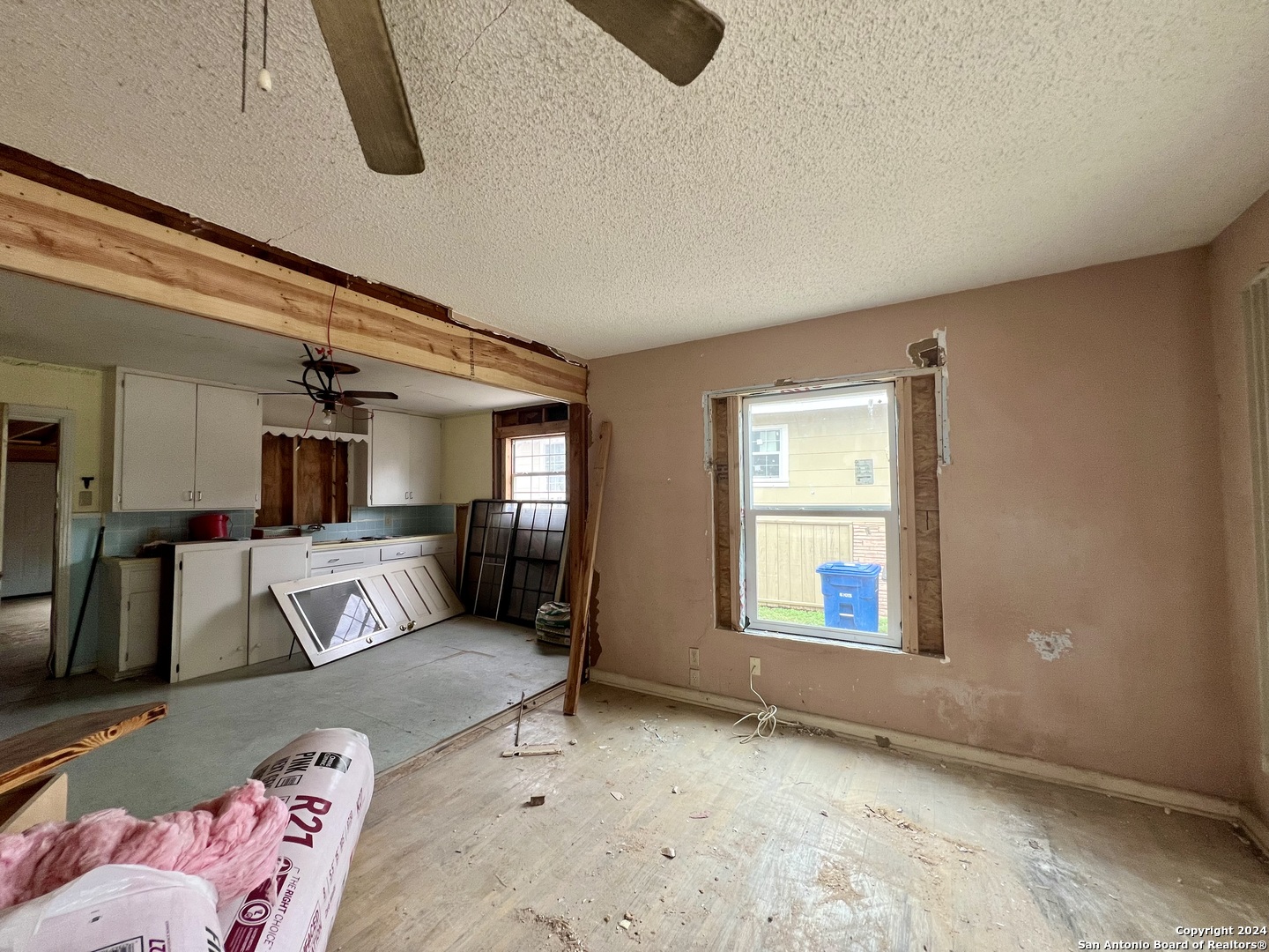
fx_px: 477
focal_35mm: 13
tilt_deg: +1.7
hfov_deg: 106.2
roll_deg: +0.2
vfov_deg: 89.9
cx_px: 634
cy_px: 476
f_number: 1.8
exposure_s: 1/99
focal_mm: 1.57
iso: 80
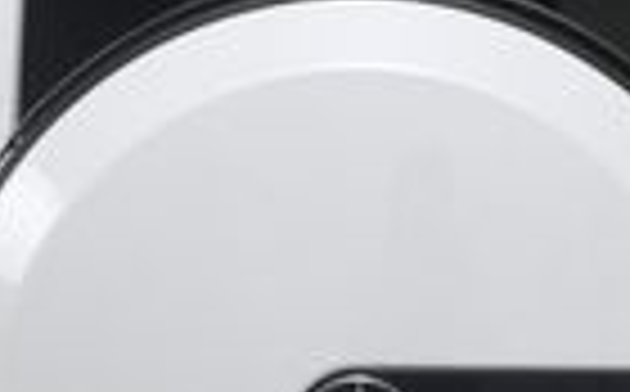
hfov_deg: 12.4
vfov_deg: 7.7
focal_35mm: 168
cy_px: 478
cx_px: 526
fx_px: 2880
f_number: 13
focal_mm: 24
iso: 100
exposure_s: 1/160
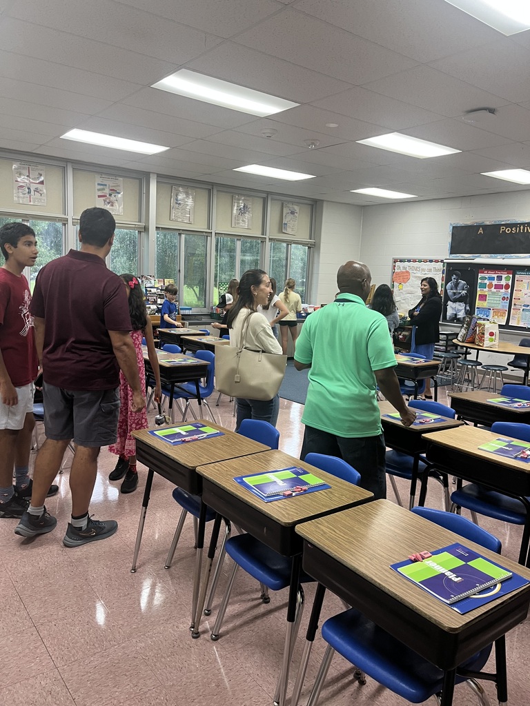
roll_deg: -4.6
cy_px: 353
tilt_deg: -10.5
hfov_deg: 53.1
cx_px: 265
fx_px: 531
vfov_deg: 67.3
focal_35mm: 26
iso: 100
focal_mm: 5.1
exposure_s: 1/60
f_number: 1.6
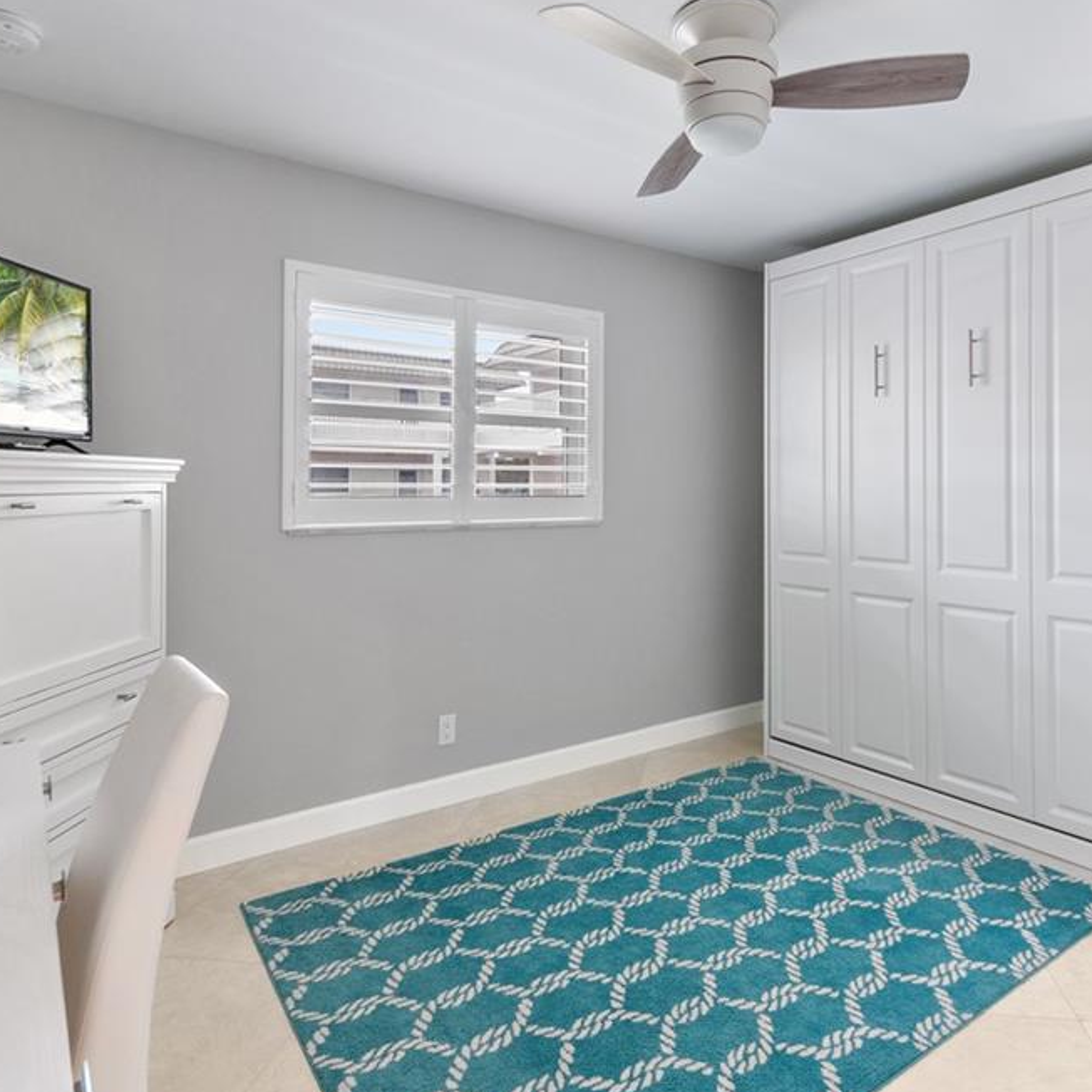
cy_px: 533
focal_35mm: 20
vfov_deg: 74.8
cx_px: 620
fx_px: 714
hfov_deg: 74.5
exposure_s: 1/10
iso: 200
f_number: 5.6
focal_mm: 10
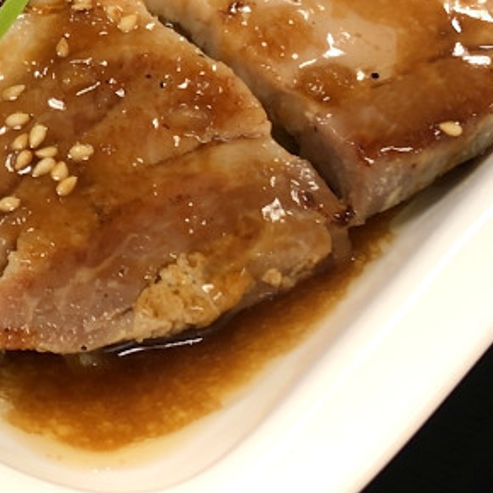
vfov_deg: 20.6
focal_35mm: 82
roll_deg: +0.9
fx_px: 1321
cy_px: 19
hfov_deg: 19.9
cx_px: -95
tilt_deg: -43.2
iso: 25
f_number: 1.8
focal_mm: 3.99
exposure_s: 1/33
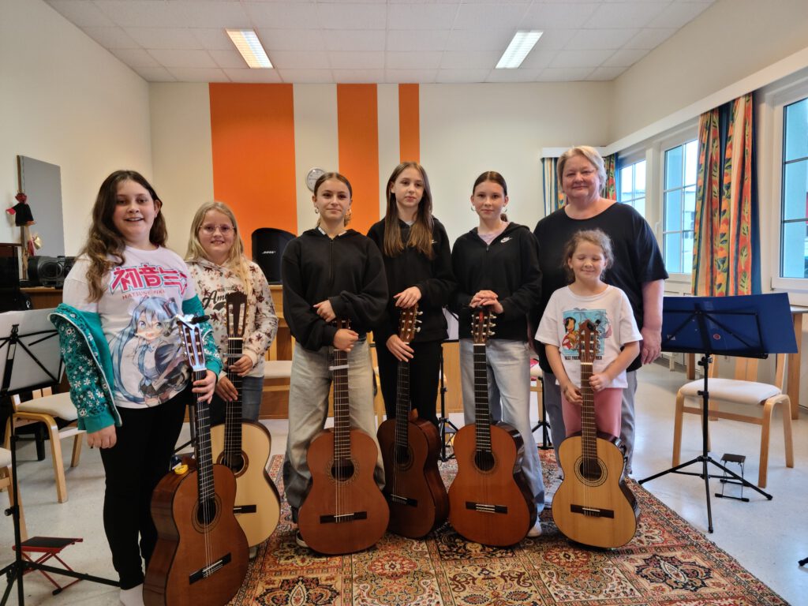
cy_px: 303
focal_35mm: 28
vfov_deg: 49.7
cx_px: 404
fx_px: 654
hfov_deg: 63.4
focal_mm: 5.9
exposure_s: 1/50
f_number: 2
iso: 200
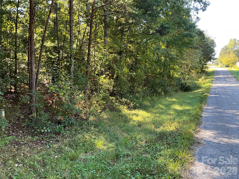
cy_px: 90
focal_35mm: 29
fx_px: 200
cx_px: 120
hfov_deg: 61.7
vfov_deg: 48.2
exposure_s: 1/122
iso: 50
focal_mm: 3
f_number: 1.8
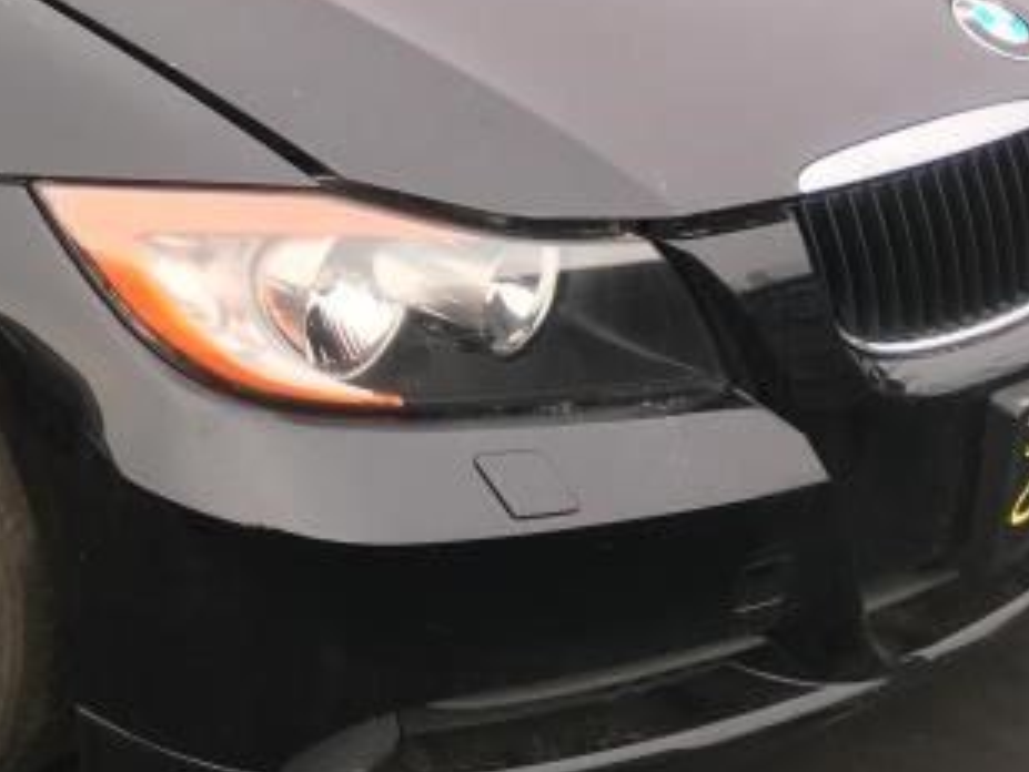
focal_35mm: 75
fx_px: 2230
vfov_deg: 18.6
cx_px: -80
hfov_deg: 24.4
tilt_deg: -14.3
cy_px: -166
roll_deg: -1.2
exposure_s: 1/120
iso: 25
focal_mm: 4.15
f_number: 2.2
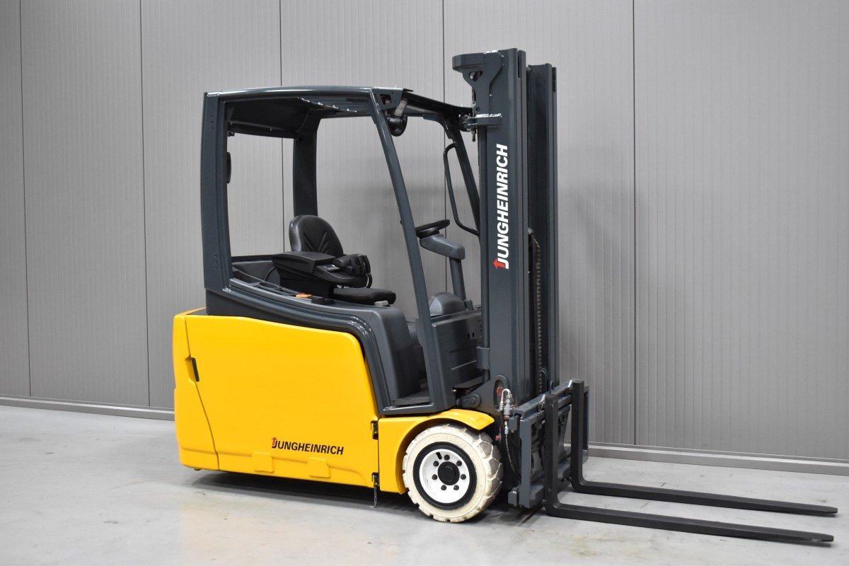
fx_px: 955
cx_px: 424
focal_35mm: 40
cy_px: 283
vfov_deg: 33.0
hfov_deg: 47.9
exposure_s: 1/50
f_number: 4.5
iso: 1600
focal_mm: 27
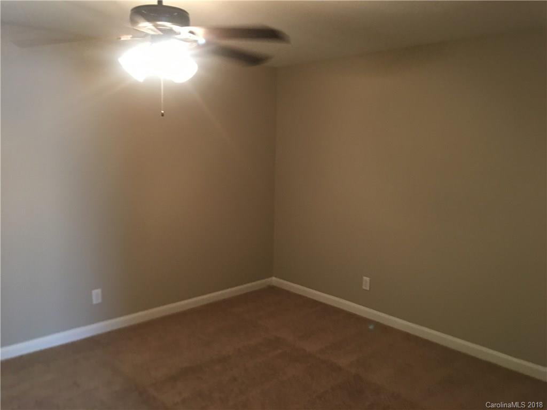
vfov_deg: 48.2
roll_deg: -0.2
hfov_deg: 61.7
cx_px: 274
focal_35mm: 29
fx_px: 458
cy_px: 205
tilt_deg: -5.7
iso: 80
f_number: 2.2
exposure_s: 1/10
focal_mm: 4.15
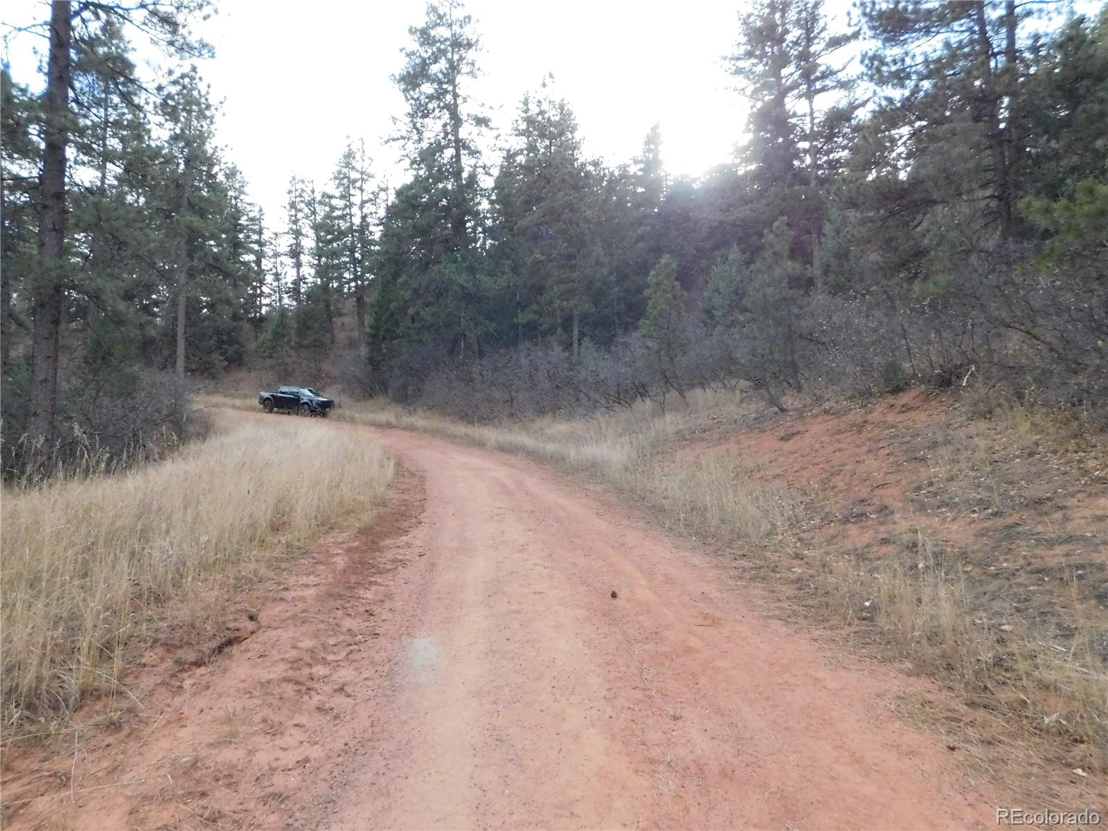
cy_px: 416
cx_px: 554
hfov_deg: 73.9
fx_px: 736
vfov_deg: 58.9
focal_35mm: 23
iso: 800
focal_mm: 4
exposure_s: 1/500
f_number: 6
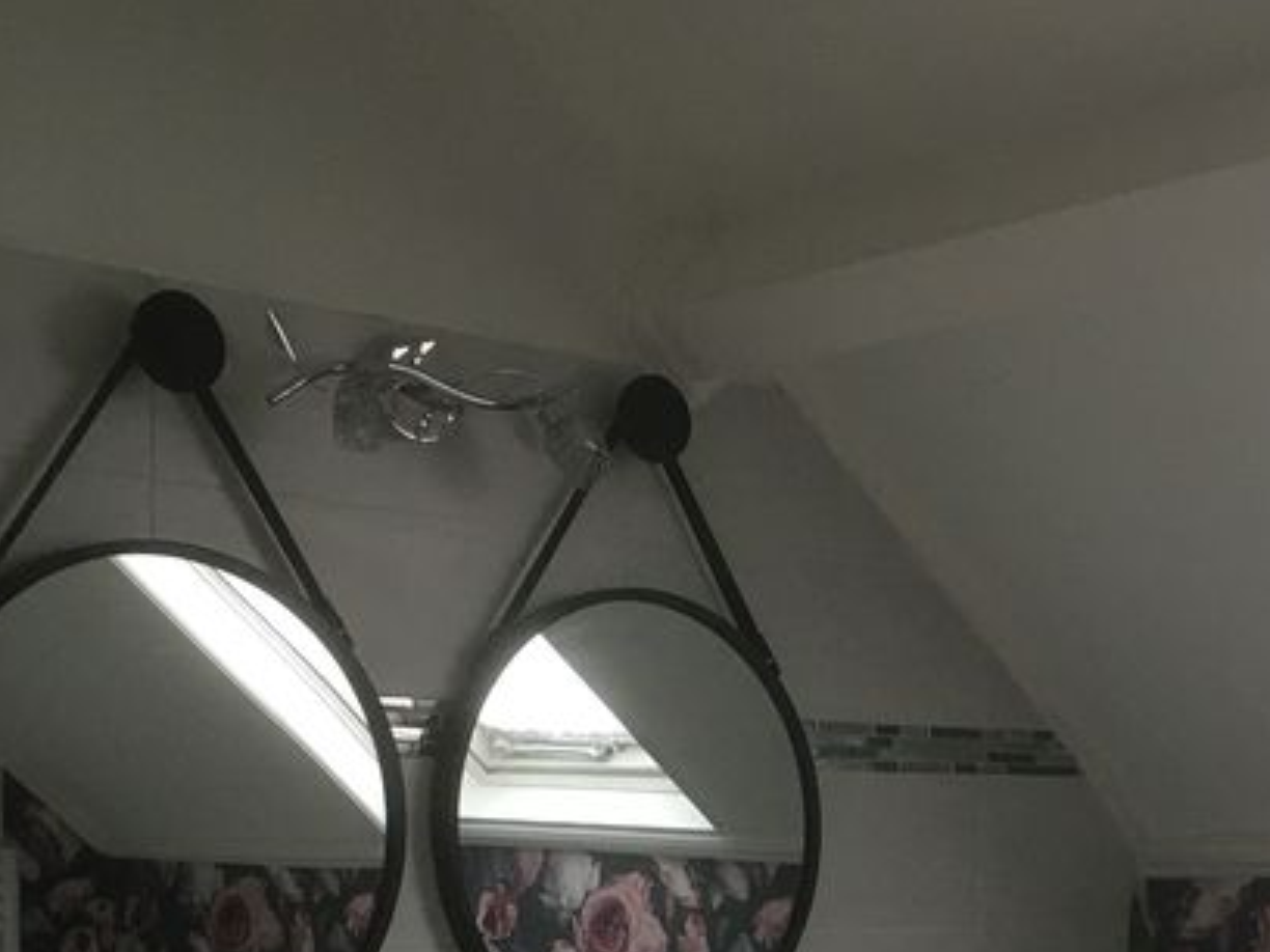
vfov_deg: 19.9
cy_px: 1008
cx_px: 974
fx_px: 2605
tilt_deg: +0.1
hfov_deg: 27.0
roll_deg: +0.7
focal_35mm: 71
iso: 64
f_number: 2.2
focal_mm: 4.15
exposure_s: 1/33
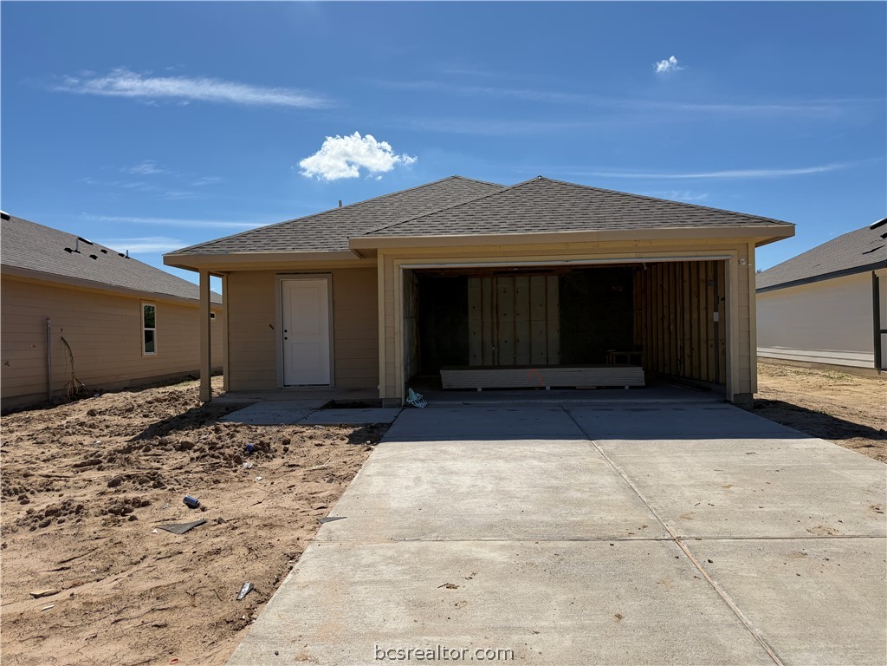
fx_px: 615
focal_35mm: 24
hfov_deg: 71.6
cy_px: 333
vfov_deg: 56.8
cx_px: 444
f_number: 1.78
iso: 100
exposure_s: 1/7353
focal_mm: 6.76
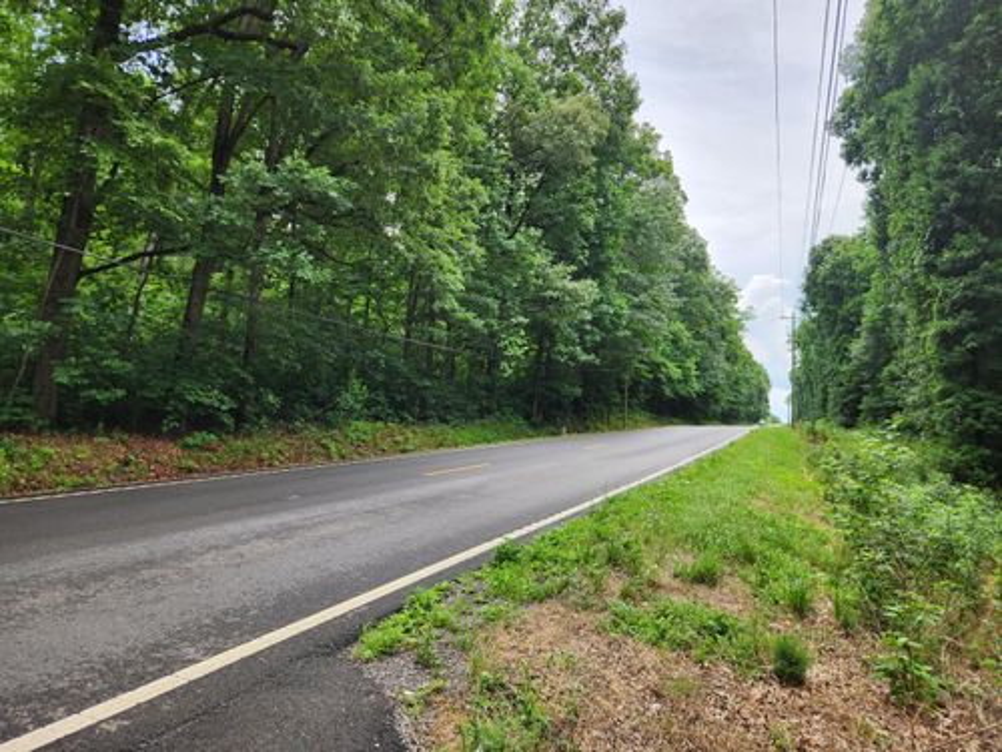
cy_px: 376
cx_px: 501
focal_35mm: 23
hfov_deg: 73.9
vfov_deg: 58.9
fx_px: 666
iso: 20
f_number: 1.8
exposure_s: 1/611
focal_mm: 5.4
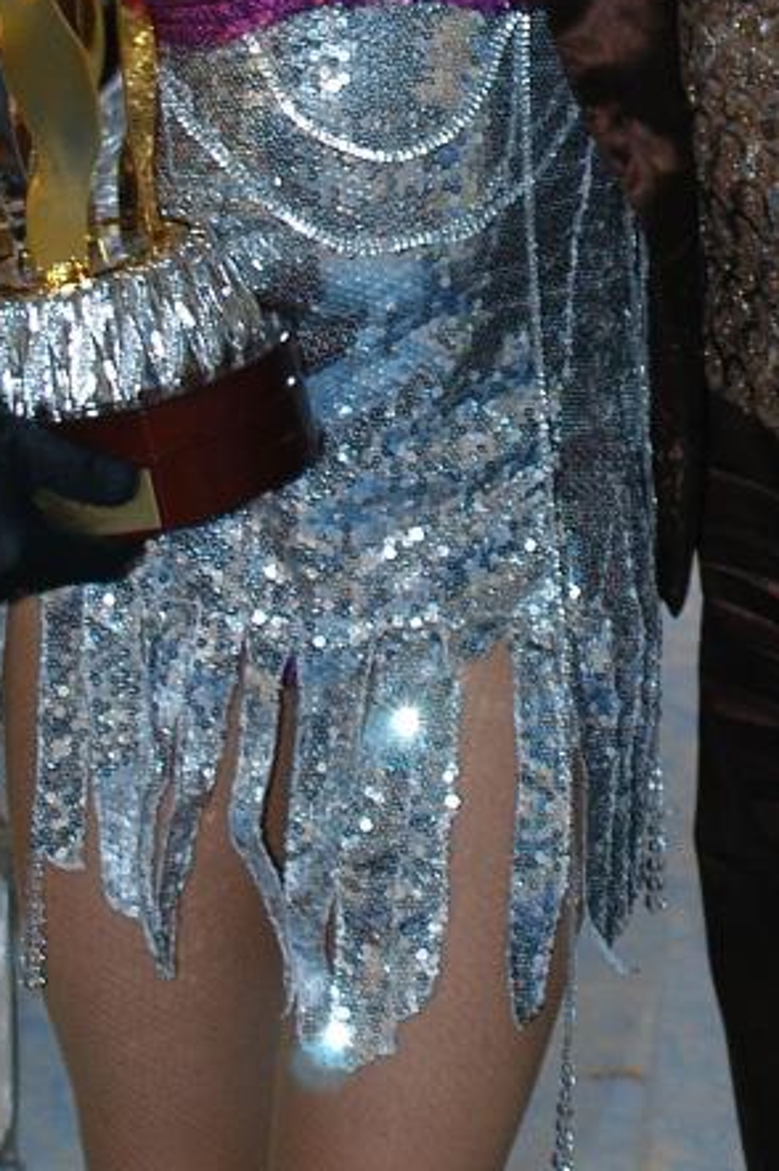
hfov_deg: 9.7
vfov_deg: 14.4
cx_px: 878
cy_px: -122
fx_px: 4518
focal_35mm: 139
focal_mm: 32
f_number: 4
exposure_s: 1/60
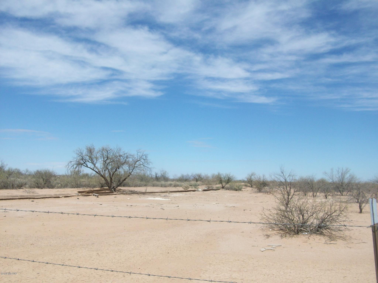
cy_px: 142
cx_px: 189
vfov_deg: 41.8
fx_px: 371
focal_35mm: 34
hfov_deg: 54.0
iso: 64
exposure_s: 1/483
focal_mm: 5.7
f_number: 5.5
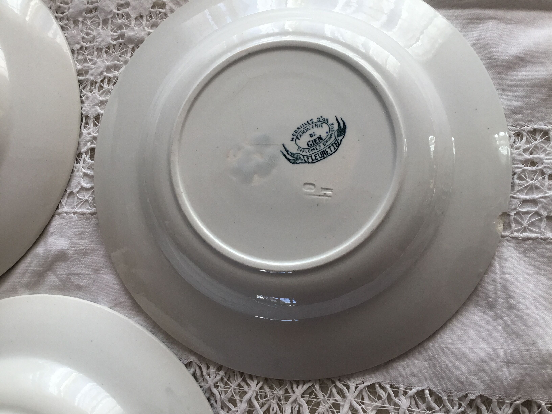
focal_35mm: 31
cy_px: 207
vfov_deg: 45.4
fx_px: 494
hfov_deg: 58.4
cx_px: 276
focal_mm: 3.3
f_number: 2.4
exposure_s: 1/100
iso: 32
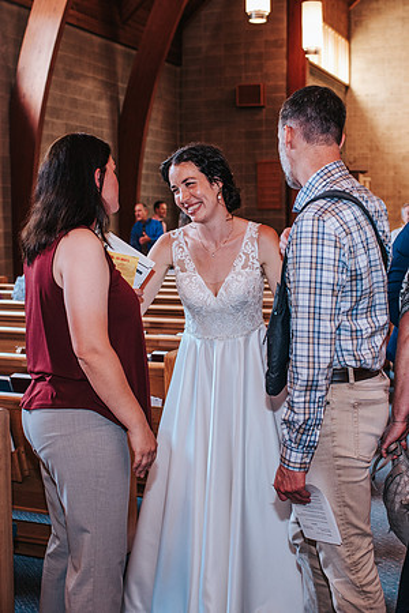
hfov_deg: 25.8
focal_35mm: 52
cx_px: 214
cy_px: 306
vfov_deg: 37.9
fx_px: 894
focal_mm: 35
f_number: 3.2
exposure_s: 1/125
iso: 1000
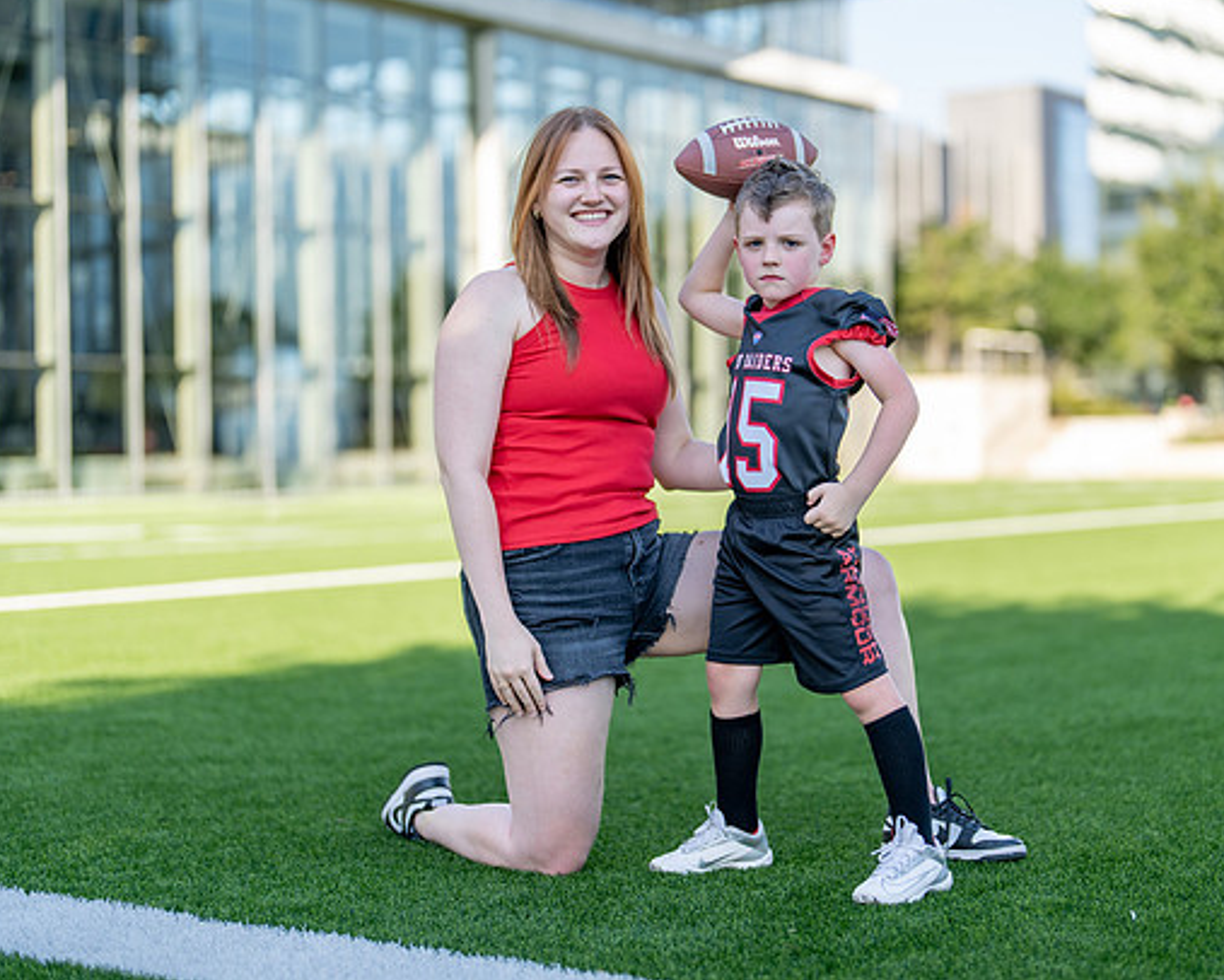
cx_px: 741
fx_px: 2283
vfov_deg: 24.2
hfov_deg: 29.9
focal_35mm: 63
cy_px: 457
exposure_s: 1/2000
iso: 100
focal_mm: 50
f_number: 1.2
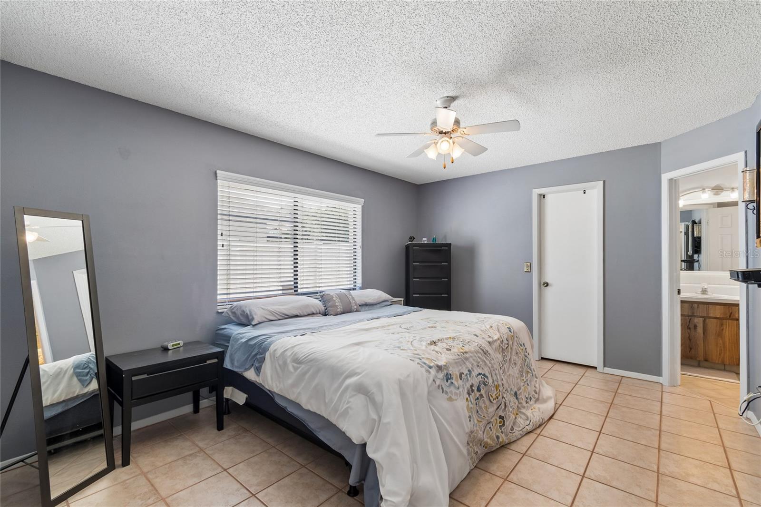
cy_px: 254
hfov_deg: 100.4
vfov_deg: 77.3
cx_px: 380
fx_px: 317
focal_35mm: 15
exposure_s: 1/20
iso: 100
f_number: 7.1
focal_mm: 10
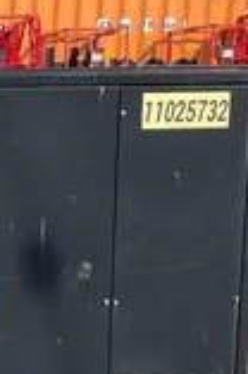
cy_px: 289
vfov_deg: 21.3
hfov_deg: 13.7
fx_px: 986
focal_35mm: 95
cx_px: -88
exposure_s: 1/1984
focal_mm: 4.2
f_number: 1.6
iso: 32
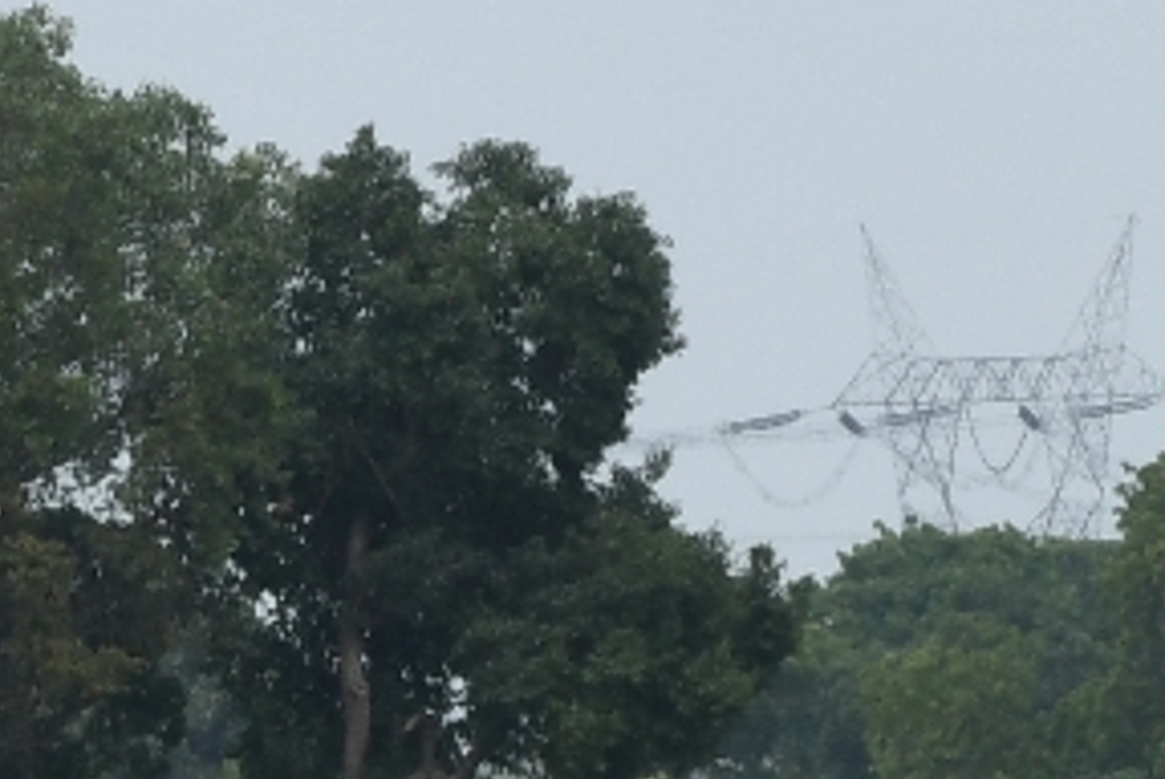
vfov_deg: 1.6
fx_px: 27048
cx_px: 702
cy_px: 1286
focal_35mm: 835
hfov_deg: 2.5
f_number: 16
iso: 250
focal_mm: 85
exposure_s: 1/200
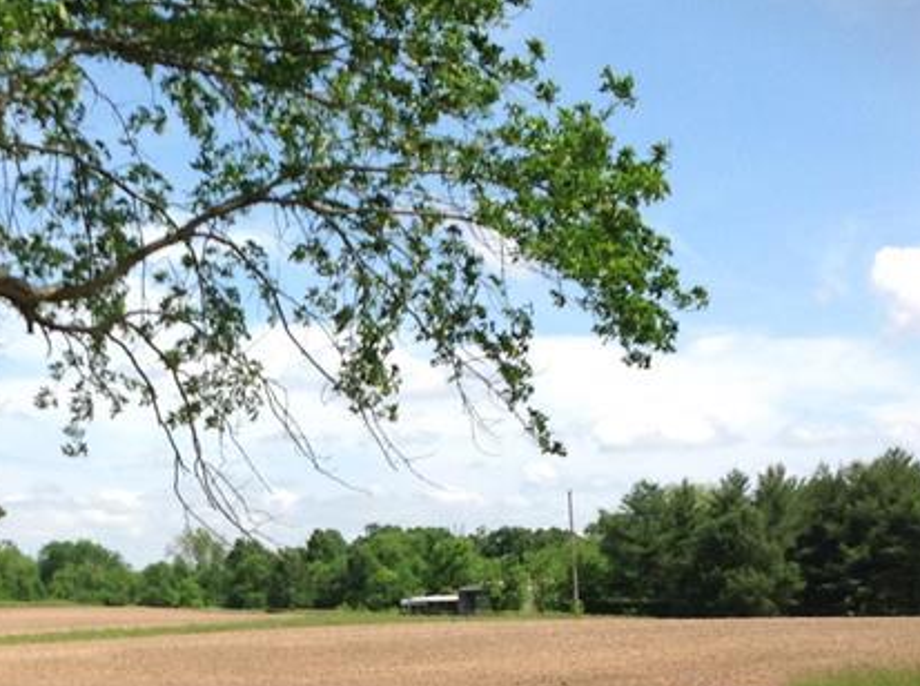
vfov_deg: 16.5
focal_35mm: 87
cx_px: 200
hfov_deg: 22.3
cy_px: 704
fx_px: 2308
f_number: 2.4
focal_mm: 4.28
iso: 50
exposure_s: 1/1779
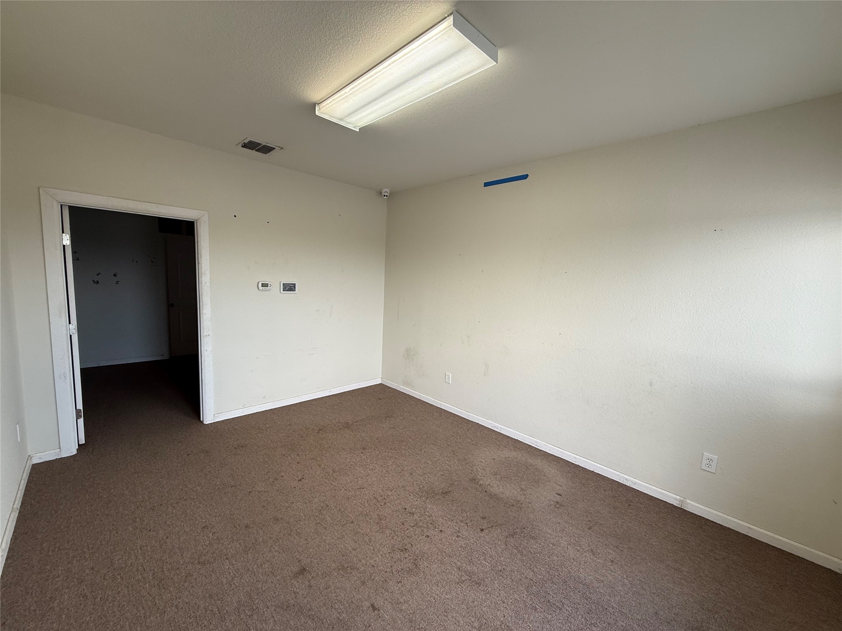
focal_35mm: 14
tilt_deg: -6.4
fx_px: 341
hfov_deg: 102.1
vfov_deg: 85.7
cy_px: 316
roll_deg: -2.8
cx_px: 421
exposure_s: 1/99
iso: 64
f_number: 2.2
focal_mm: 2.22
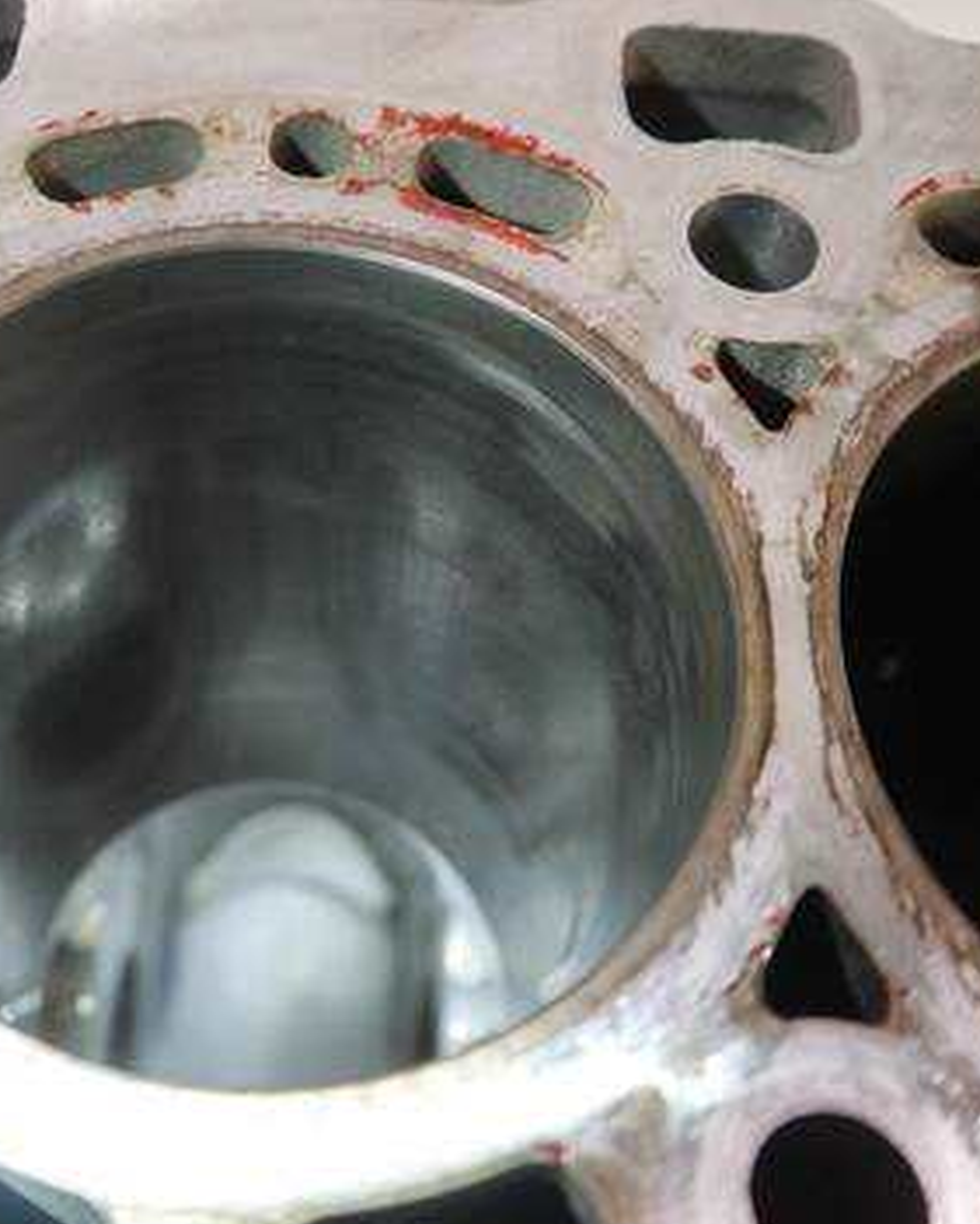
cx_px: 303
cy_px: 624
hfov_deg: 36.8
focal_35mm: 40
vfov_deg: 45.8
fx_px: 1450
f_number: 3.6
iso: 1250
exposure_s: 1/125
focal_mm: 15
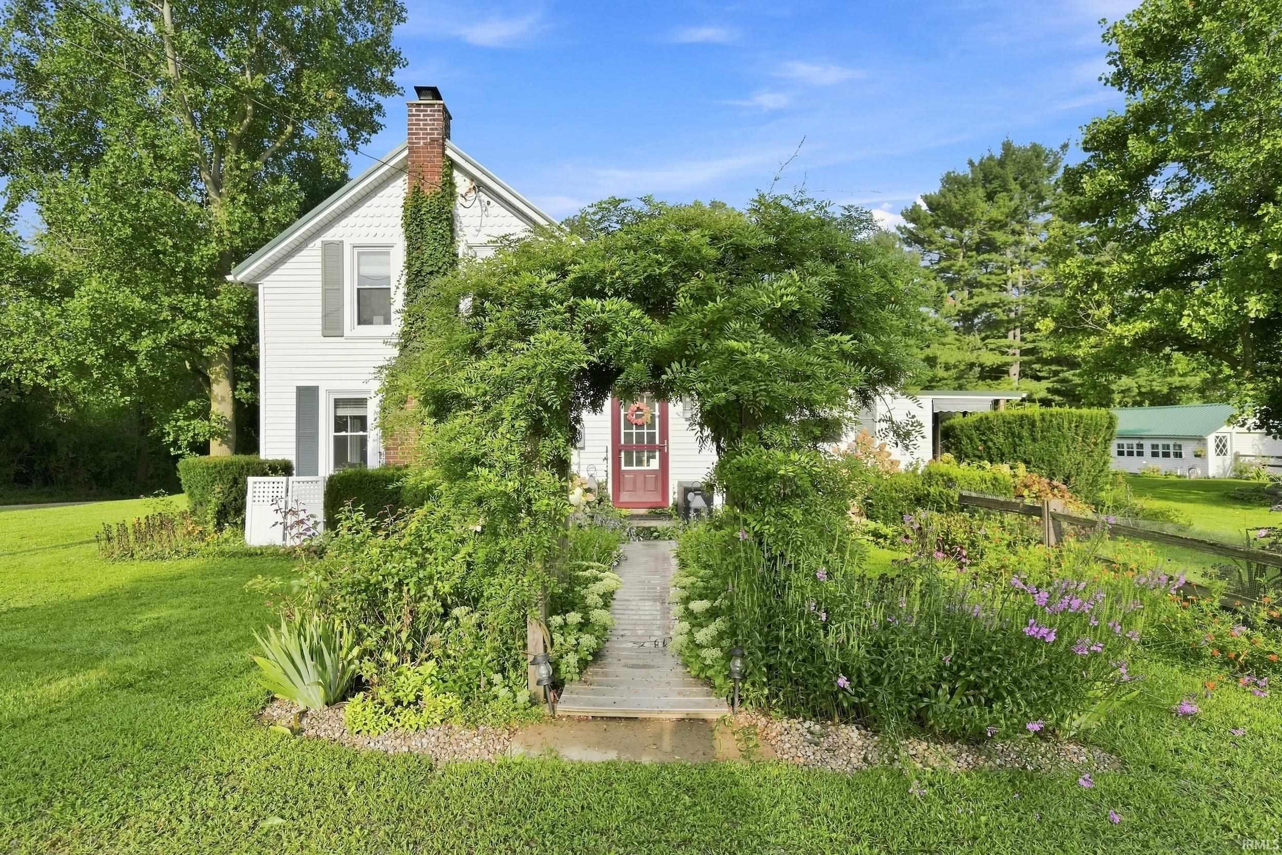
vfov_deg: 67.4
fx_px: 641
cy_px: 428
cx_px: 641
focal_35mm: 18
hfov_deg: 90.0
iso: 800
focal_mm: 12
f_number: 4
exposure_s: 1/4000
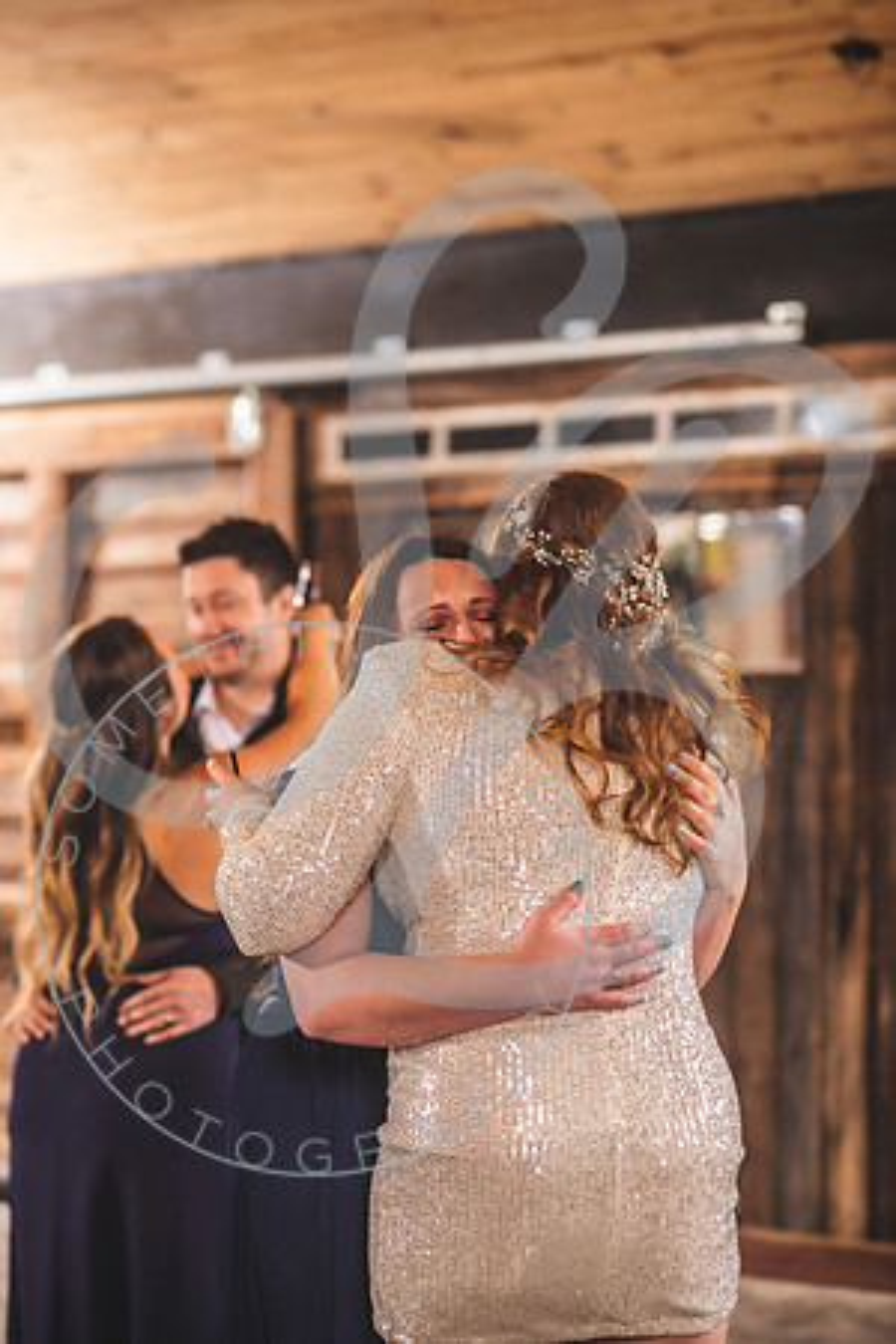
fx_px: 3173
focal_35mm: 85
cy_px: 672
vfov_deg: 23.9
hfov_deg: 16.1
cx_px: 448
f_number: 2.8
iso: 800
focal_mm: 85
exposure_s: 1/200
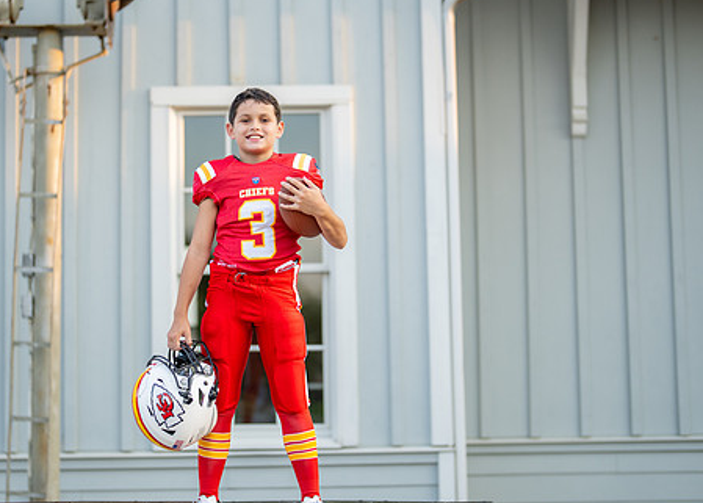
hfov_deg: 26.7
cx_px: 269
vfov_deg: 19.3
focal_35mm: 74
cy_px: 239
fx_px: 1478
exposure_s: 1/2000
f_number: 1.2
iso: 200
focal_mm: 50
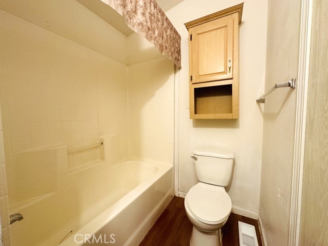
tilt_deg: -2.5
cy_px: 123
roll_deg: +0.1
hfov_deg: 102.1
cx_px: 164
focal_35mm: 14
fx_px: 133
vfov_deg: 85.7
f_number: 2.2
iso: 400
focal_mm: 2.22
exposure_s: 1/60
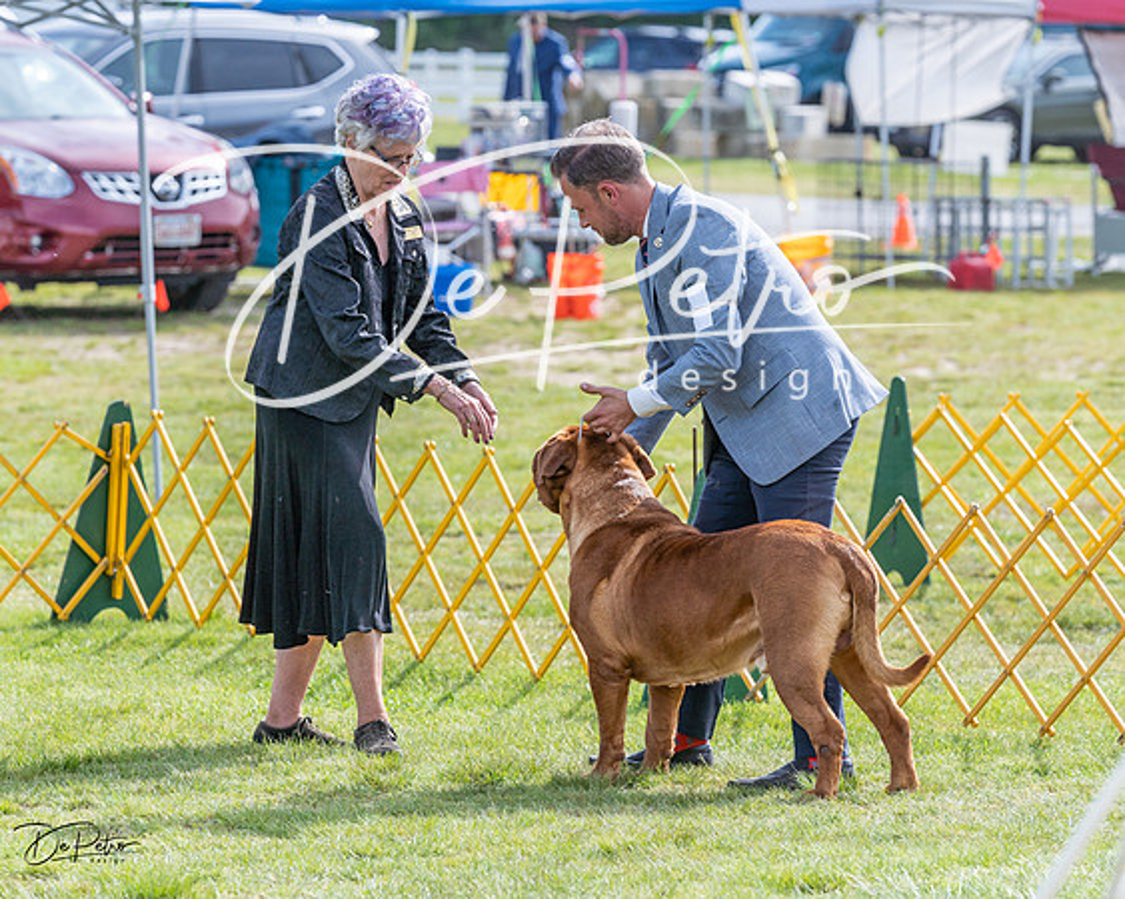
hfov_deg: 9.2
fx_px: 6972
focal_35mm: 209
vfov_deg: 7.4
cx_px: 576
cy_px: 450
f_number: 5.6
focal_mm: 186
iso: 400
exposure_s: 1/1250
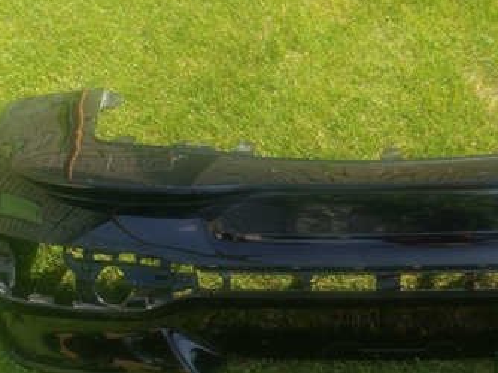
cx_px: 406
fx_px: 661
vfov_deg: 30.7
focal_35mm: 46
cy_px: 302
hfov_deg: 39.5
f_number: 1.65
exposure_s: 1/182
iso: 50
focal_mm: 6.14
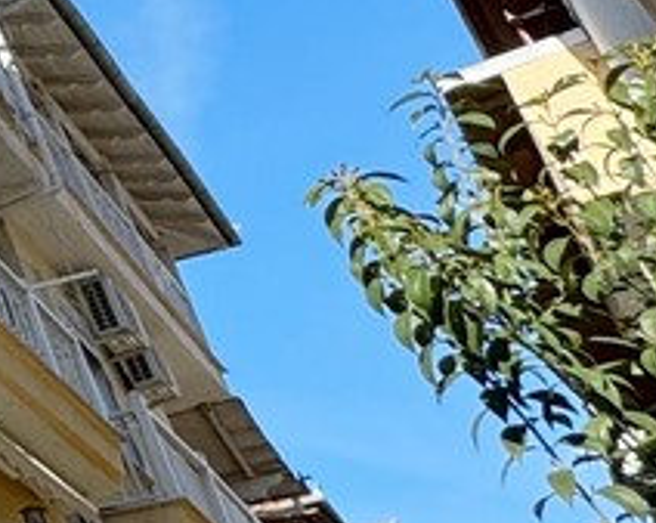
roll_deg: +1.3
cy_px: 50
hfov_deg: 13.0
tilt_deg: +33.1
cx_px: -1083
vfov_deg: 16.3
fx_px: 1803
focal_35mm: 93
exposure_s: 1/968
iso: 50
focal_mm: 2.22
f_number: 2.2
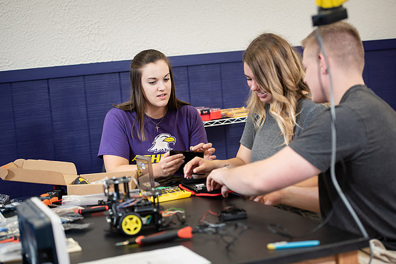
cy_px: 132
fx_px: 770
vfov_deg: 19.5
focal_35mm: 70
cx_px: 198
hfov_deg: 28.8
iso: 800
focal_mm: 70
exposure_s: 1/200
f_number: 3.5
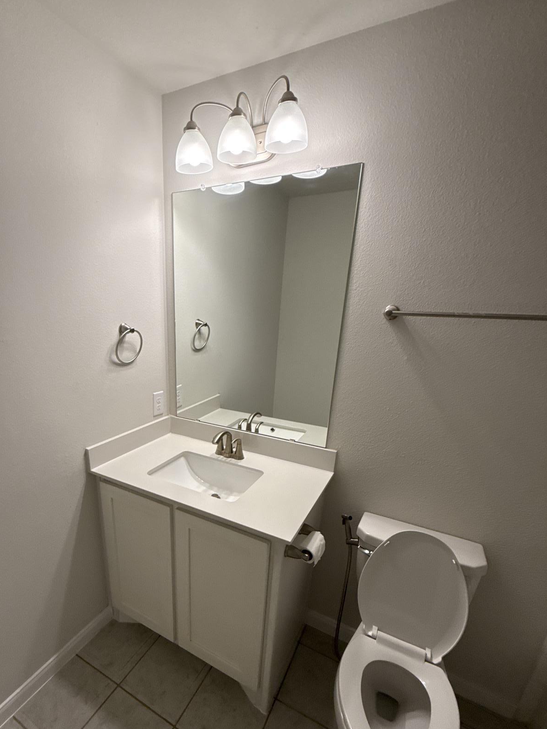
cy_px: 424
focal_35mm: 17
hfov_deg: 73.9
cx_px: 220
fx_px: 358
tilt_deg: -20.4
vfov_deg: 90.3
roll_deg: -2.5
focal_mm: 2.22
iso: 100
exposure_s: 1/120
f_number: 2.2
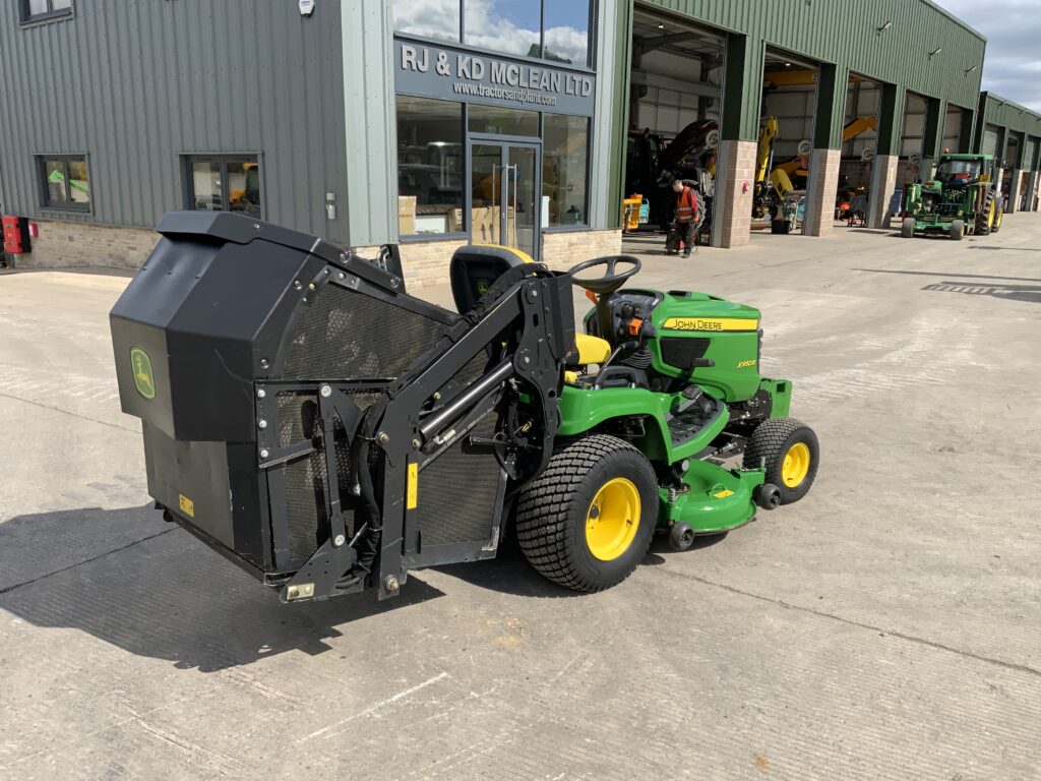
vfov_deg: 48.2
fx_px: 872
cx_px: 520
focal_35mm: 29
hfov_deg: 61.7
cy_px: 390
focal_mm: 3
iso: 16
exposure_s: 1/1675
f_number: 1.8
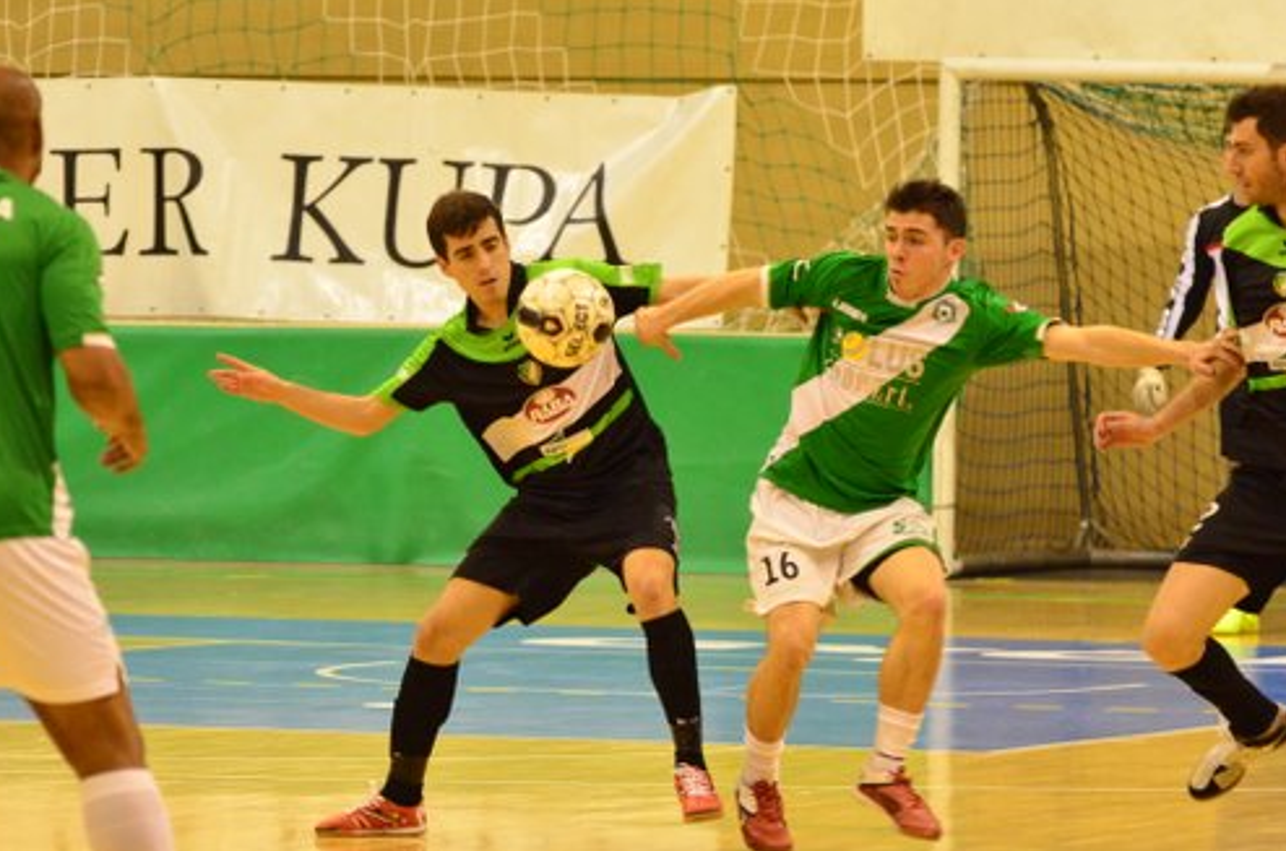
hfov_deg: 6.7
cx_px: 705
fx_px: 11049
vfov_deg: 4.4
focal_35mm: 310
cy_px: 471
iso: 4000
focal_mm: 170
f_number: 5
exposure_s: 1/400
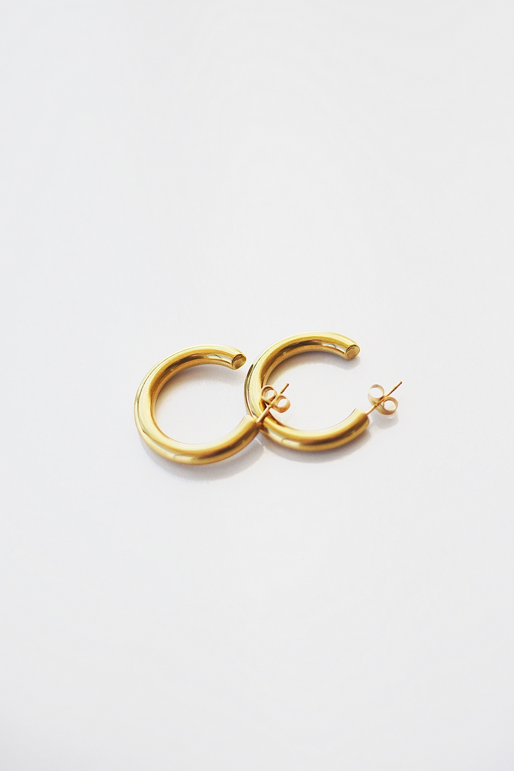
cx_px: 257
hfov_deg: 18.2
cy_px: 386
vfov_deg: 27.0
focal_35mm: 75
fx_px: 1607
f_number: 1.8
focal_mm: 50
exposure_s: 1/8000
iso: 280
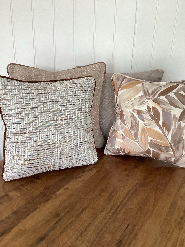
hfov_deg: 45.4
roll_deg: -1.5
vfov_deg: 58.4
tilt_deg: -18.3
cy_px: 124
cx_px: 92
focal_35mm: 31
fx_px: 221
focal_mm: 3.3
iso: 160
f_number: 2.4
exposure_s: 1/60
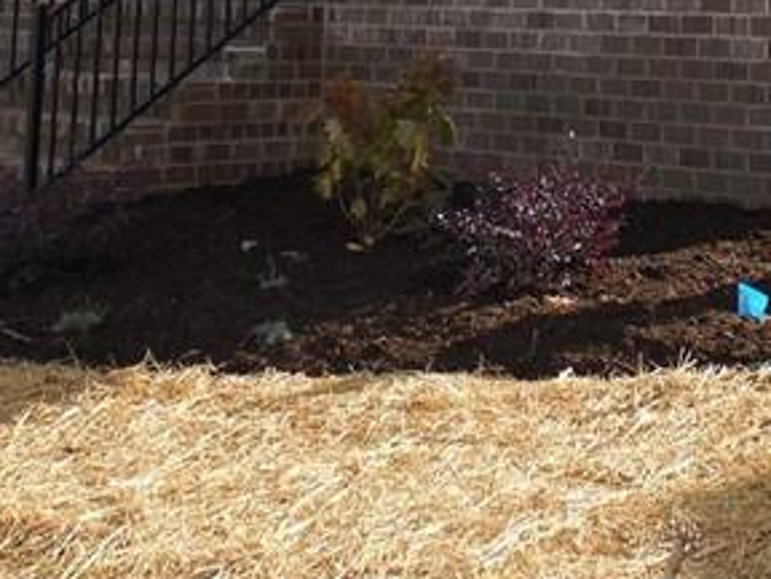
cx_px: 664
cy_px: -306
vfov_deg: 15.3
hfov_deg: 21.6
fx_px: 1982
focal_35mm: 89
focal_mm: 4.5
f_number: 3.3
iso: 125
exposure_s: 1/640
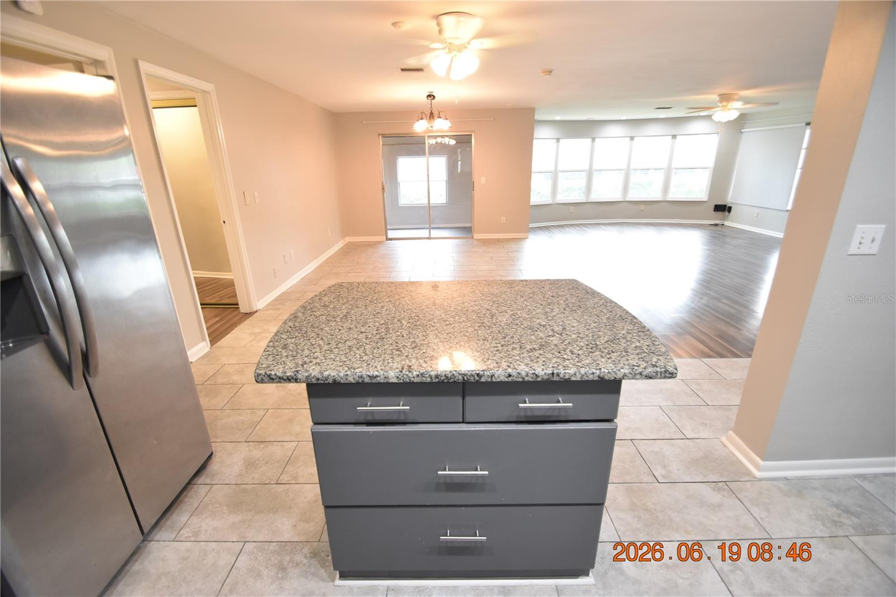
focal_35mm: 15
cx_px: 448
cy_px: 298
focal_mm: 10
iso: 800
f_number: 3.5
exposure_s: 1/45
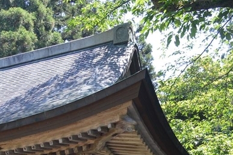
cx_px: -2
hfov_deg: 21.1
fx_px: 602
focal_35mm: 93
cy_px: 229
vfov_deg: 13.8
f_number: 6.3
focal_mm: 20
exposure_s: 1/160
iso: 400
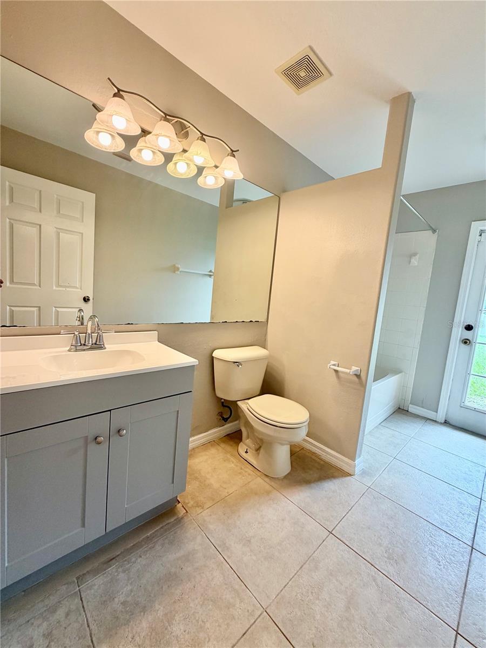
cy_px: 324
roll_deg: -6.8
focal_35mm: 14
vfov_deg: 102.1
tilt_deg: -7.0
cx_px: 243
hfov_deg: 85.7
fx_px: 262
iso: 100
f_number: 2.2
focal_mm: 2.22
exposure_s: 1/120
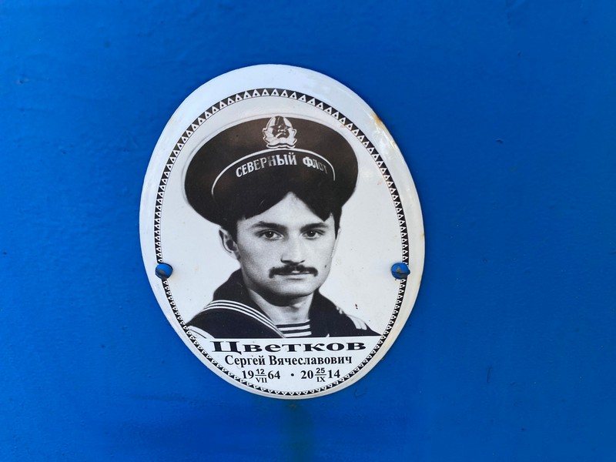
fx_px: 463
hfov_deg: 67.3
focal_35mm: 26
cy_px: 231
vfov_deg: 53.1
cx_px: 308
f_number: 1.8
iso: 32
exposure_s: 1/212
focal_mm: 4.25
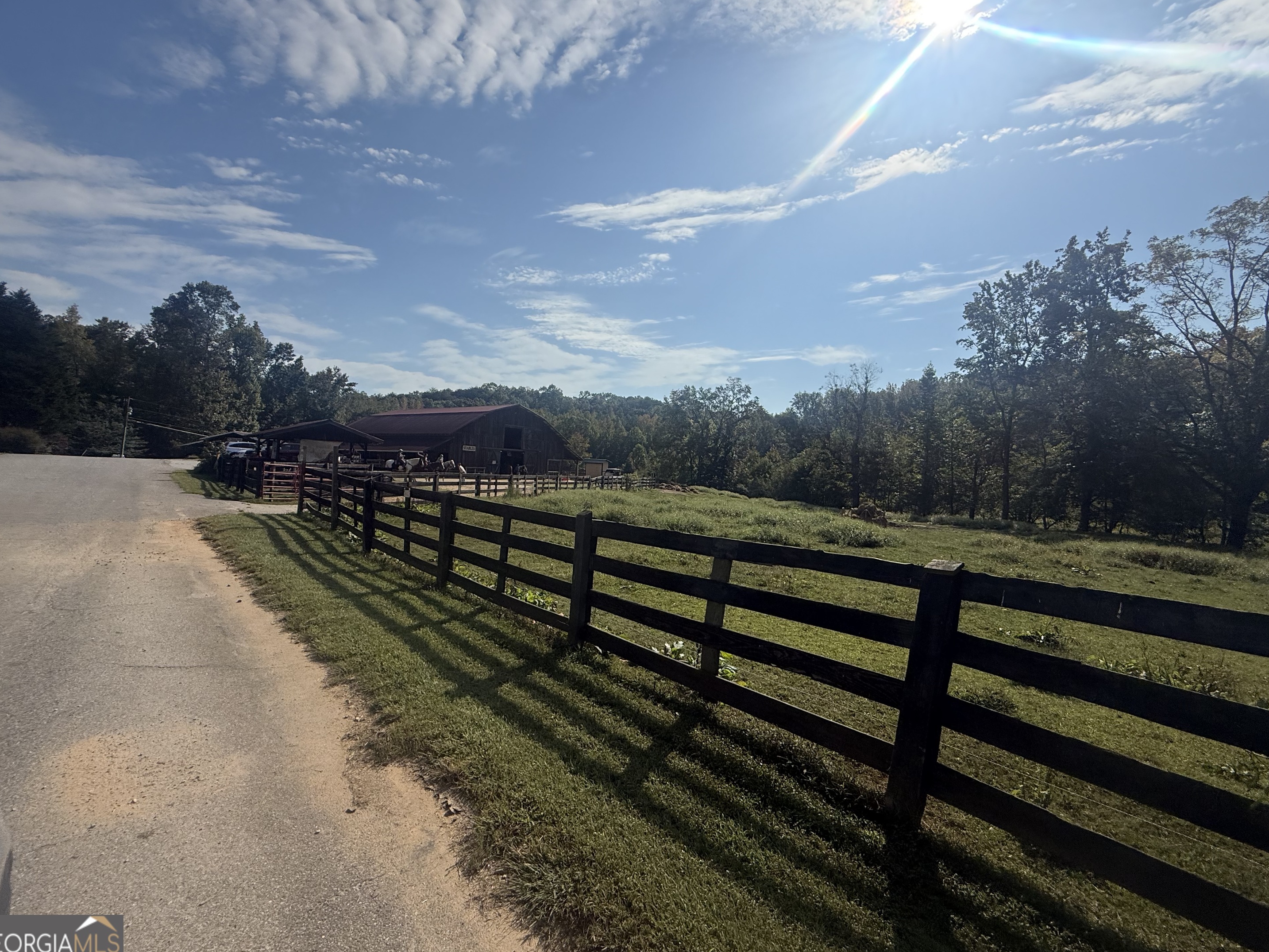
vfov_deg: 81.7
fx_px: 550
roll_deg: -2.9
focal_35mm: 15
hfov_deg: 98.2
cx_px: 651
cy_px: 456
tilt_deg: +3.0
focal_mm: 2.22
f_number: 2.2
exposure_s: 1/4149
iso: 50
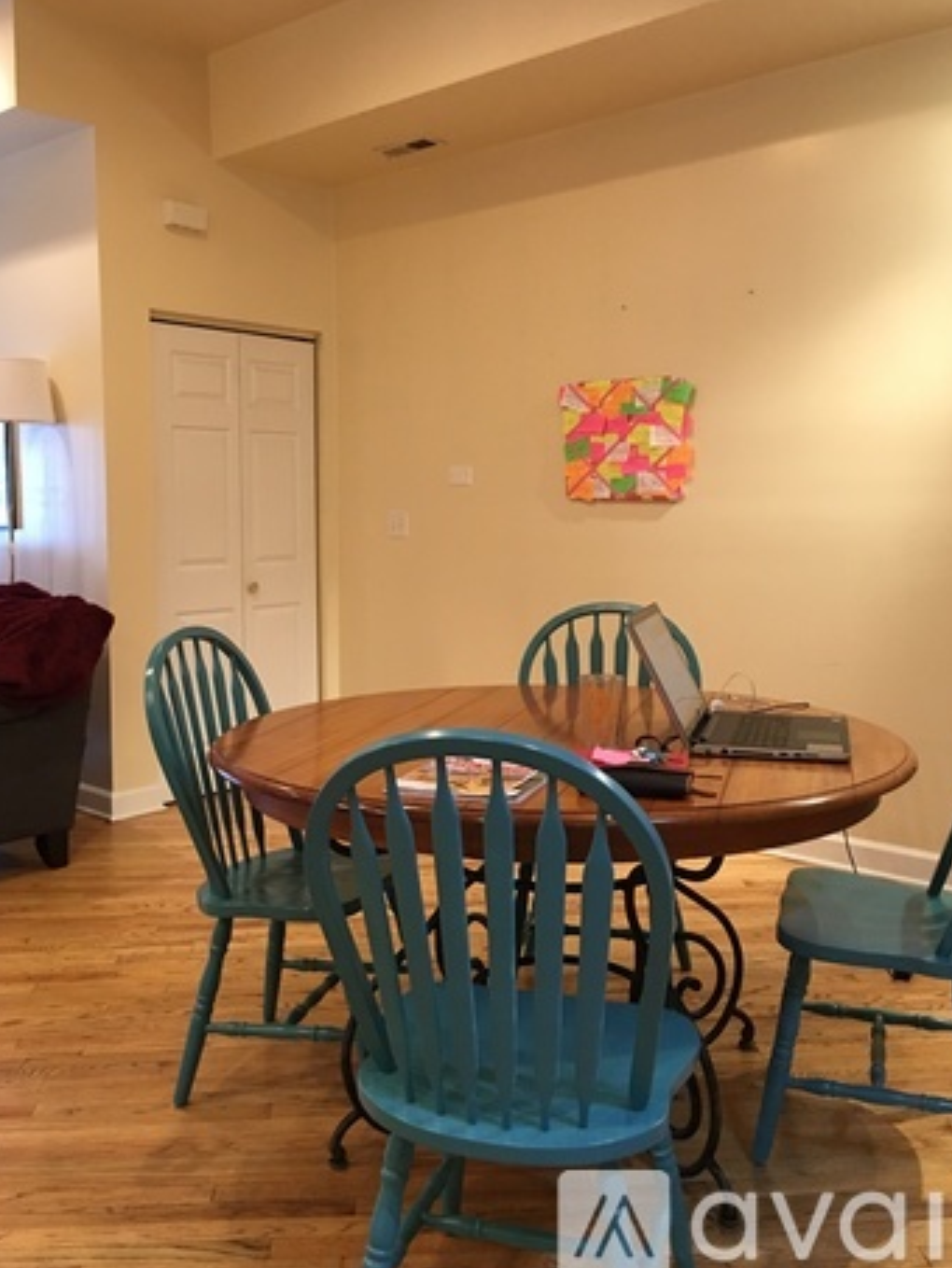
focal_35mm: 32
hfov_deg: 44.2
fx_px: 1173
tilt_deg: -4.1
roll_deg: +0.7
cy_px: 582
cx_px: 486
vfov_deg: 56.7
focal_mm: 4.15
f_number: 2.2
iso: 80
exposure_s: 1/15
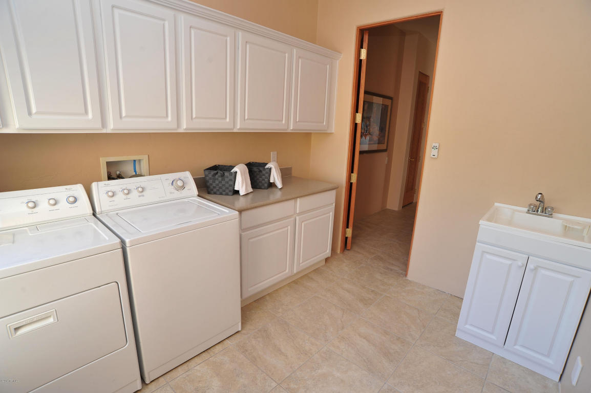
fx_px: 295
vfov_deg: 67.3
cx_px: 296
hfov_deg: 90.0
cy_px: 196
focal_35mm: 18
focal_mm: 18
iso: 320
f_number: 8
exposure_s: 1/40
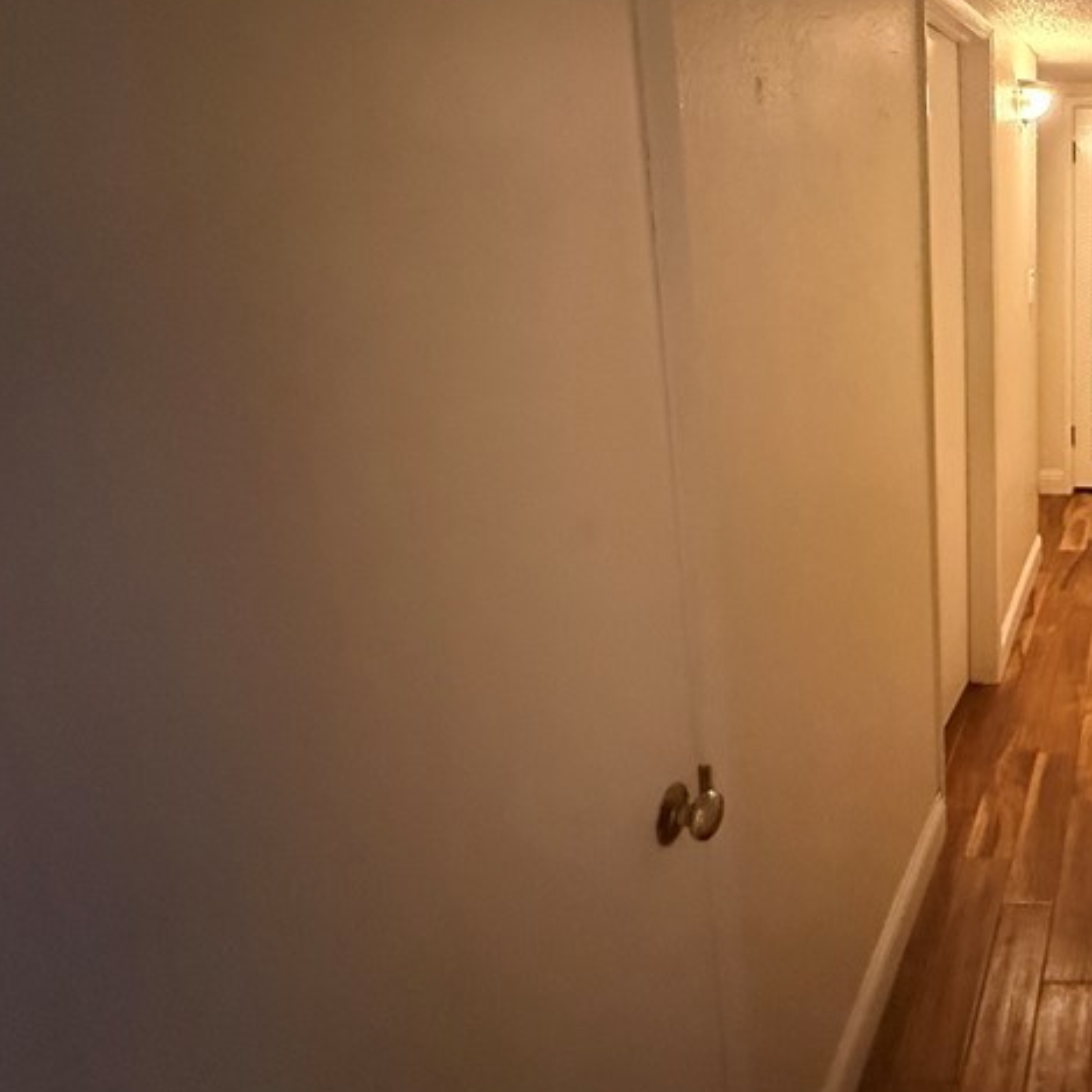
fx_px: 964
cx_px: 1171
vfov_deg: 57.9
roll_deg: -1.1
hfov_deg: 45.9
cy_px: 377
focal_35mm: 27
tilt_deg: -11.2
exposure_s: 1/60
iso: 1250
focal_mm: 2.22
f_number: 2.2
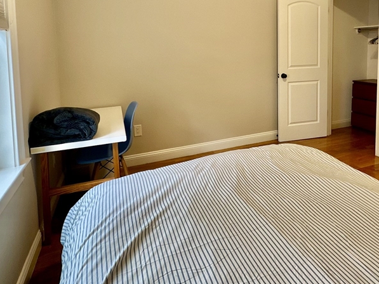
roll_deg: +1.6
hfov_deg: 71.3
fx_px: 263
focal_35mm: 24
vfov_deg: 54.0
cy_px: 68
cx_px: 215
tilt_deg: -3.9
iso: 160
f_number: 2.2
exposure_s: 1/60
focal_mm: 2.22
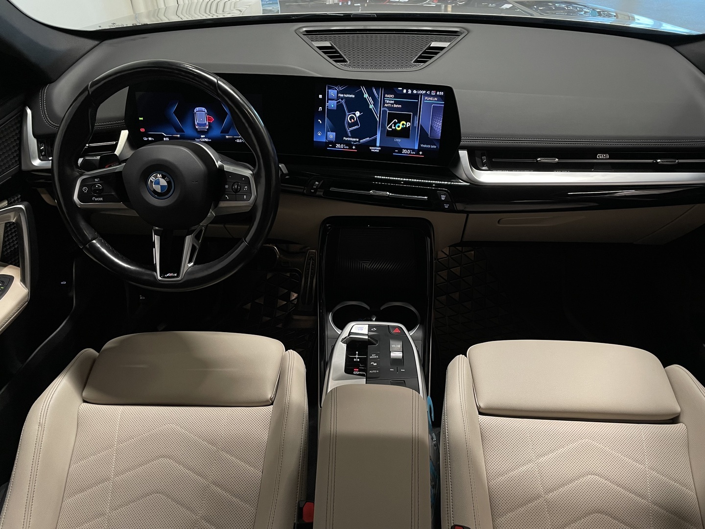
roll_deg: +0.8
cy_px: 264
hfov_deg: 67.3
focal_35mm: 26
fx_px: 530
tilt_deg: -37.5
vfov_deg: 53.1
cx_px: 352
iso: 100
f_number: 1.6
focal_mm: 4.2
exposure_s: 1/50
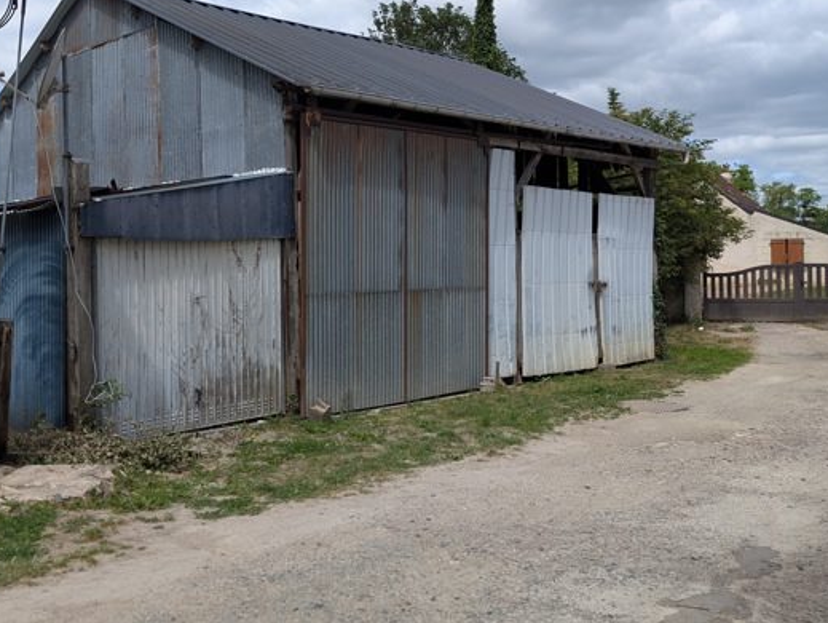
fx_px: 886
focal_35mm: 37
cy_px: 262
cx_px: 209
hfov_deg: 48.2
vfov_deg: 38.6
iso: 21
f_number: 1.68
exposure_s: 1/1143
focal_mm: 6.9
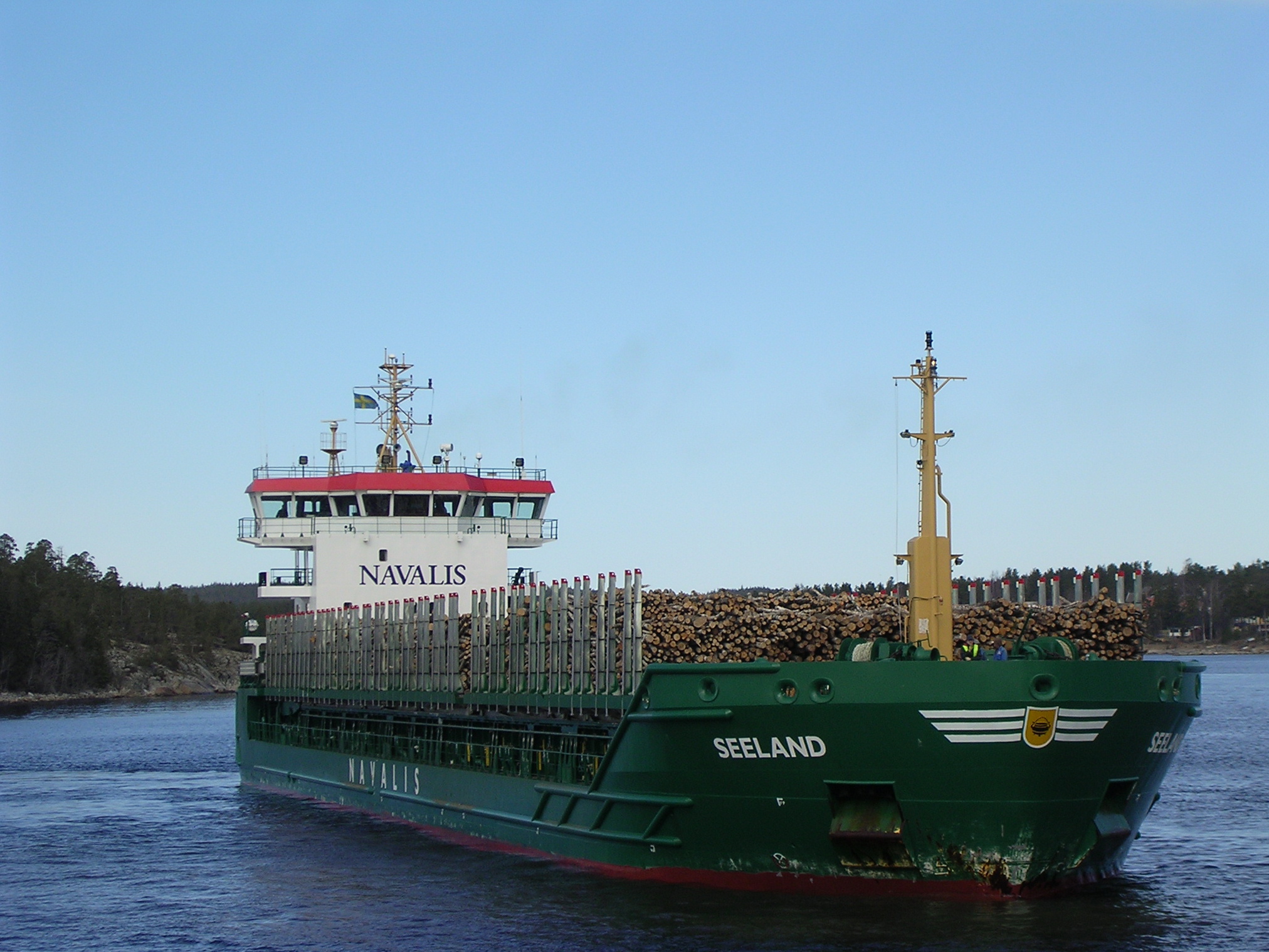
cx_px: 634
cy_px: 476
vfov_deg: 14.8
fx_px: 3666
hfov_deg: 19.6
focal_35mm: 100
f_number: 4.5
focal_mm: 15.2
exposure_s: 1/504
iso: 100
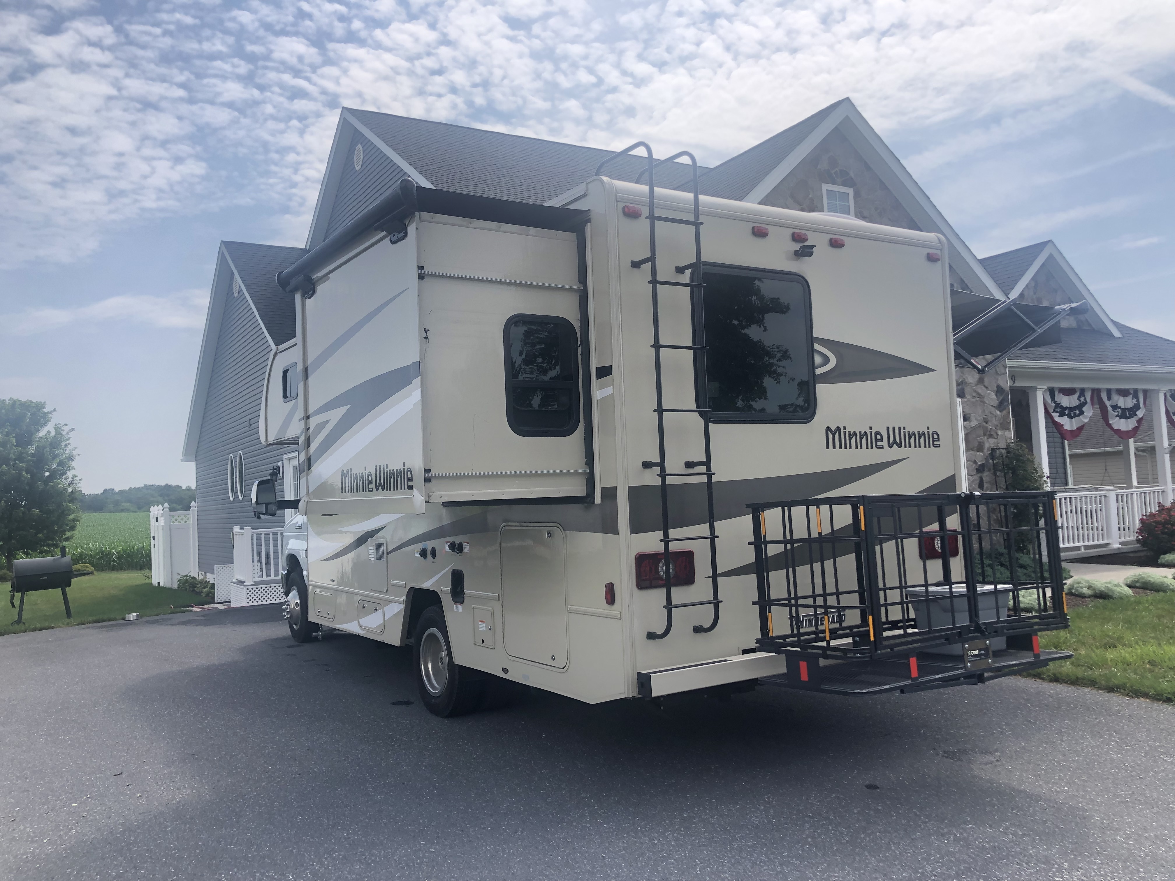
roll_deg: +2.8
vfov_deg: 49.7
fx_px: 950
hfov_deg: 63.4
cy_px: 440
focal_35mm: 28
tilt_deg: +3.3
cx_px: 588
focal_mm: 4
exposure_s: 1/1021
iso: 20
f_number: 1.8
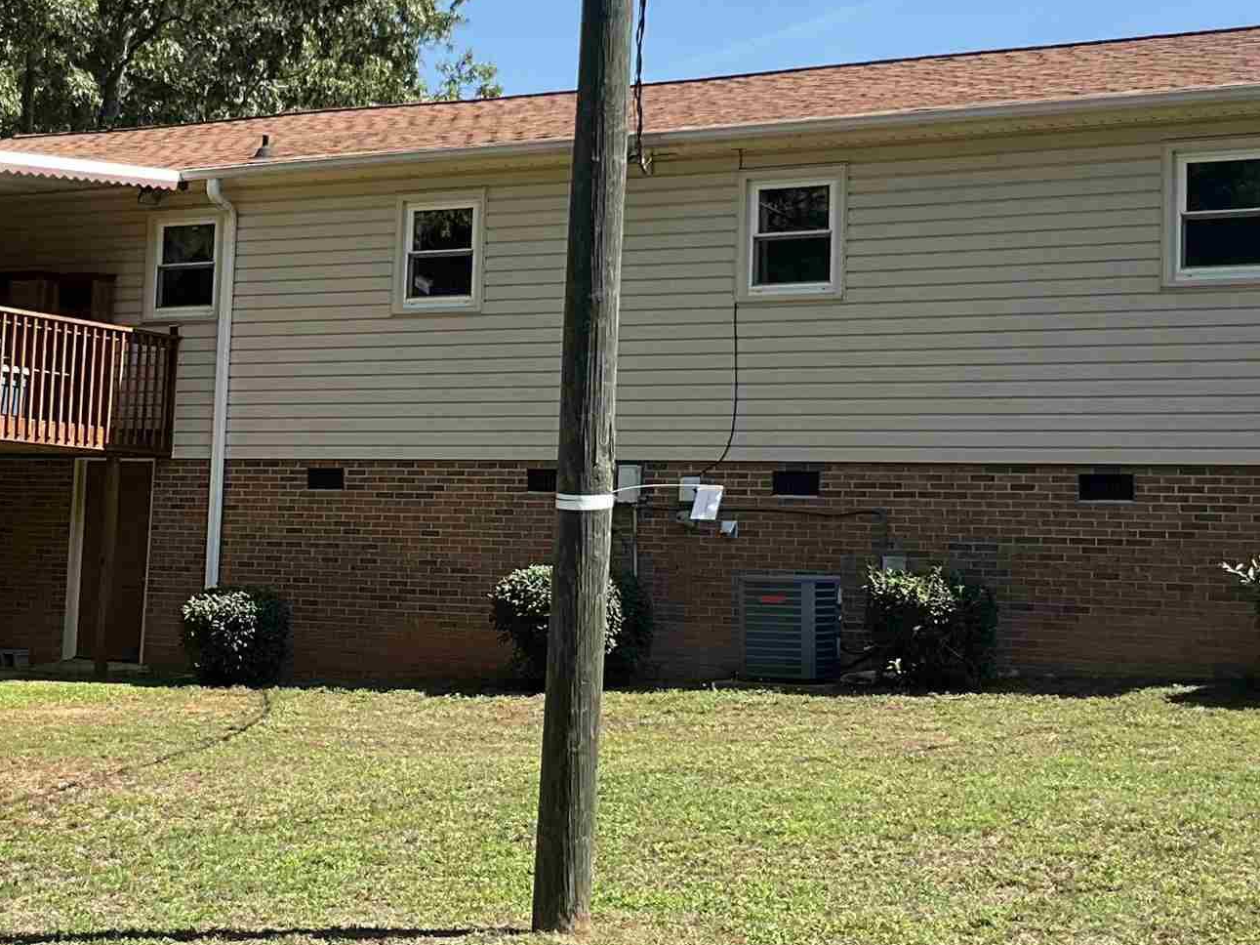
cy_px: 366
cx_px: 372
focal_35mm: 69
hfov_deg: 27.9
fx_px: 2511
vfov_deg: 21.3
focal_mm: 3
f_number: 1.8
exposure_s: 1/997
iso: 25
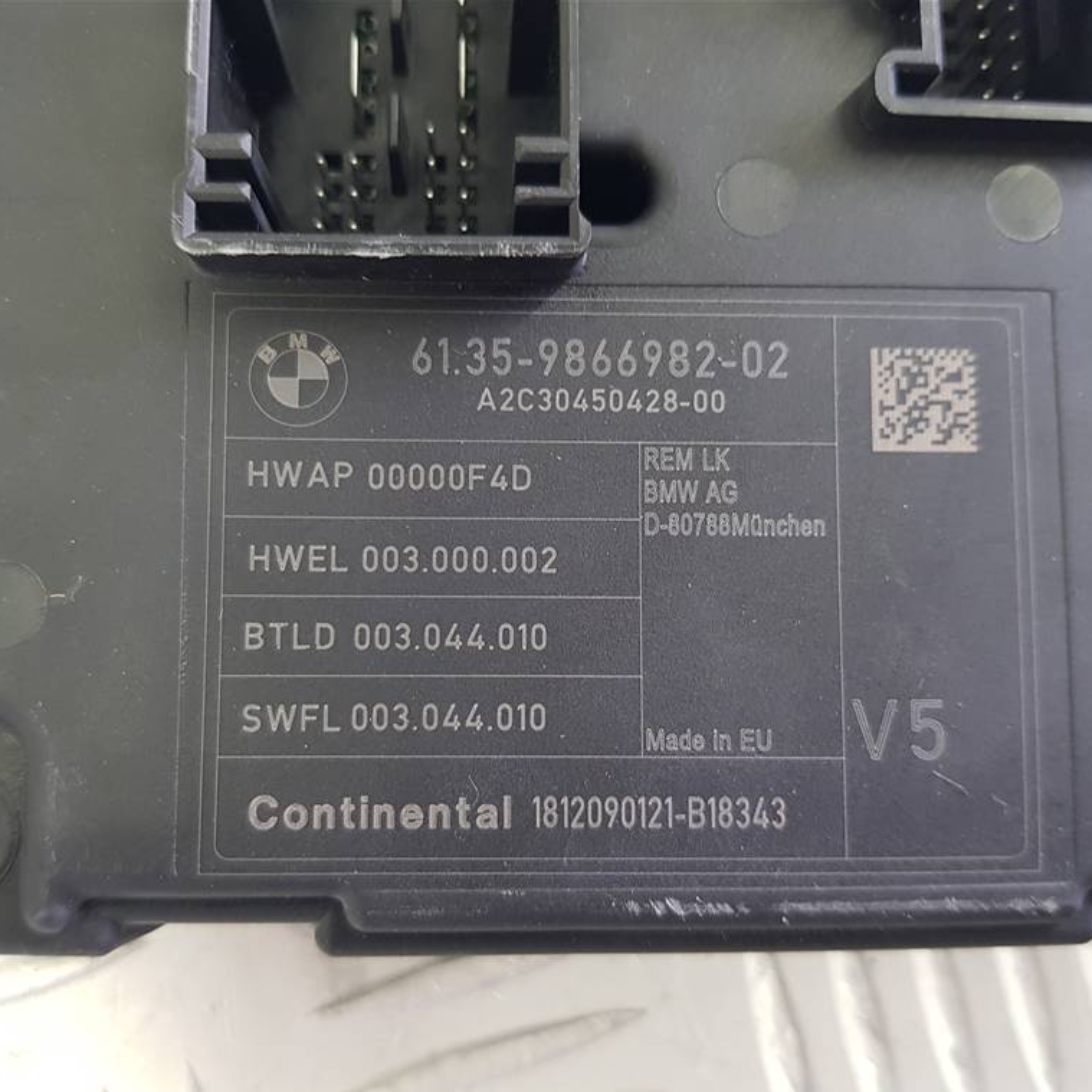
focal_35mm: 31
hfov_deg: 52.5
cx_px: 524
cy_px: 551
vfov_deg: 52.5
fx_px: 1106
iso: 125
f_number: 1.7
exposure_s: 1/50
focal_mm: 4.2
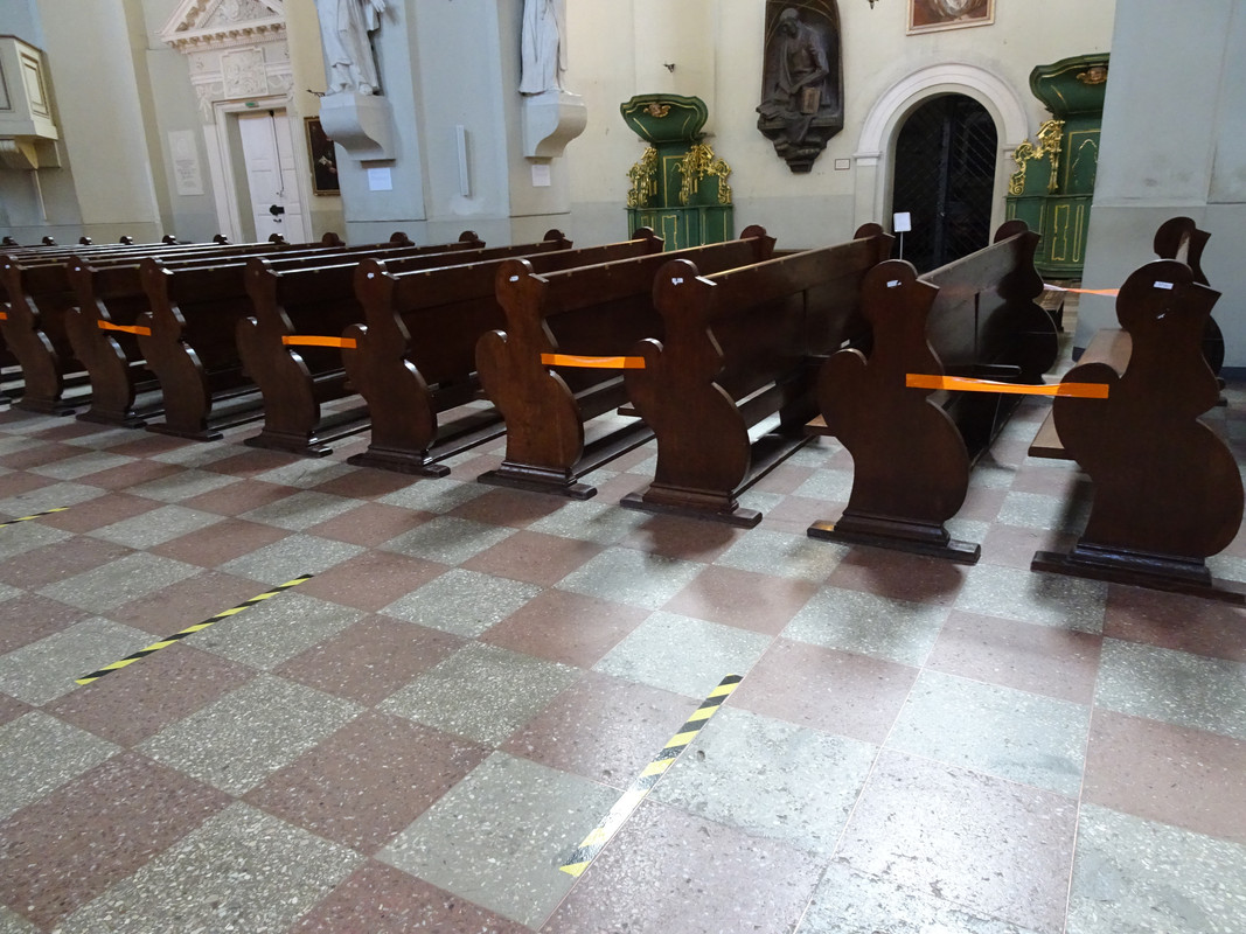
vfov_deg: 56.8
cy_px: 467
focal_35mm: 24
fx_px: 864
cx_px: 623
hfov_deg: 71.6
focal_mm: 4.1
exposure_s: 1/30
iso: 800
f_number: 3.5
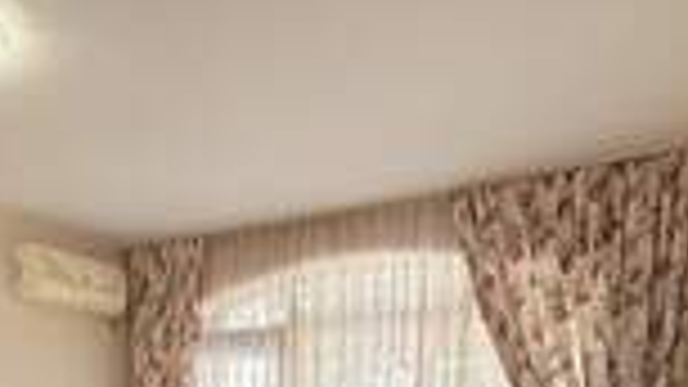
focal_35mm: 38
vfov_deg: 25.0
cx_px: 157
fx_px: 693
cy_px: 556
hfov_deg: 50.2
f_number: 2.2
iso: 160
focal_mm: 2.22
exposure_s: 1/99
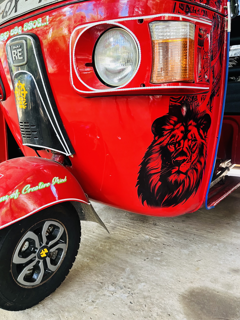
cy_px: 160
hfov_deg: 53.1
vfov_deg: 67.3
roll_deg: +0.1
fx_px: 240
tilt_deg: -11.0
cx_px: 120
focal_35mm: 26
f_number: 1.6
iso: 125
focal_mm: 5.1
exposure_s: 1/78
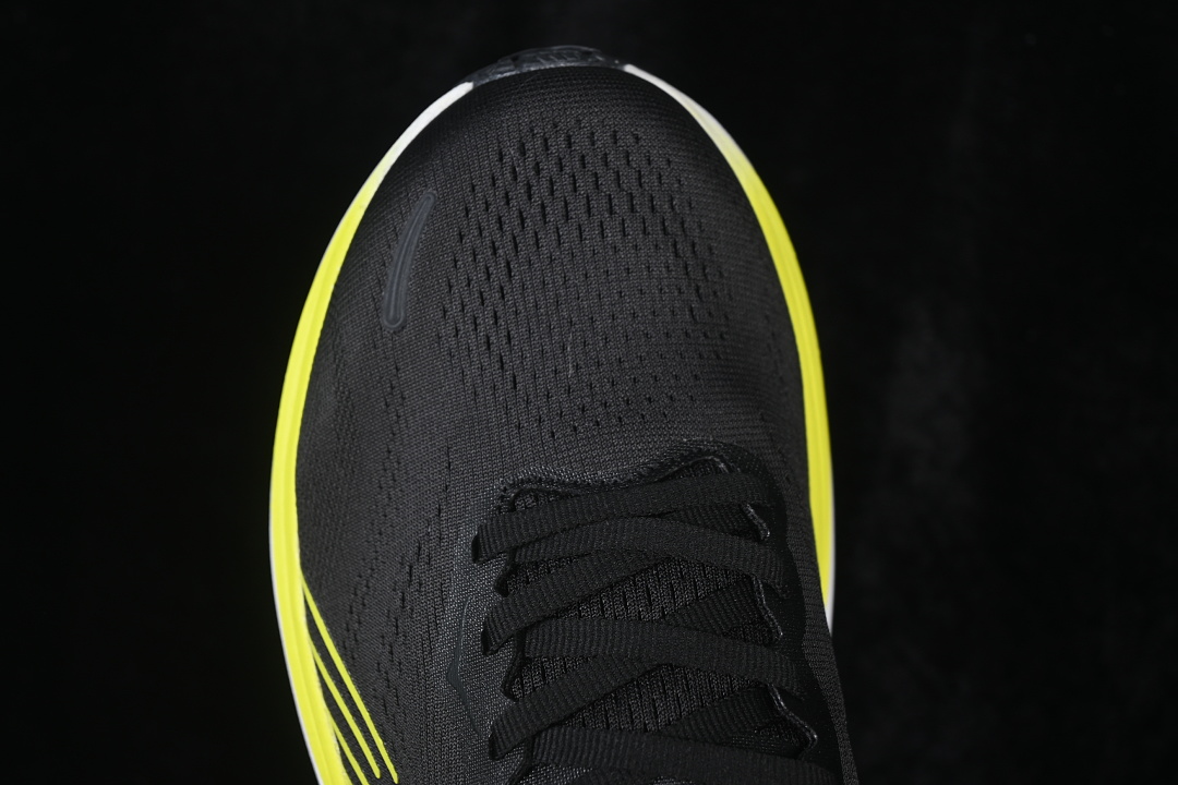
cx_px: 589
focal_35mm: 75
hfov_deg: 27.0
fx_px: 2454
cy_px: 392
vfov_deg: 18.2
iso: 160
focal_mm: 50
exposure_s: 1/60
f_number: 6.3
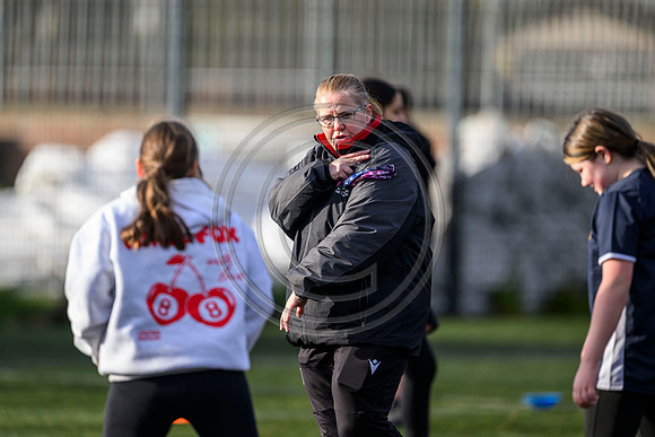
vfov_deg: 3.4
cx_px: 328
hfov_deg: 5.2
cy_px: 218
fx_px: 7279
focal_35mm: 400
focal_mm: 400
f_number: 3.2
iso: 500
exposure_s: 1/2000
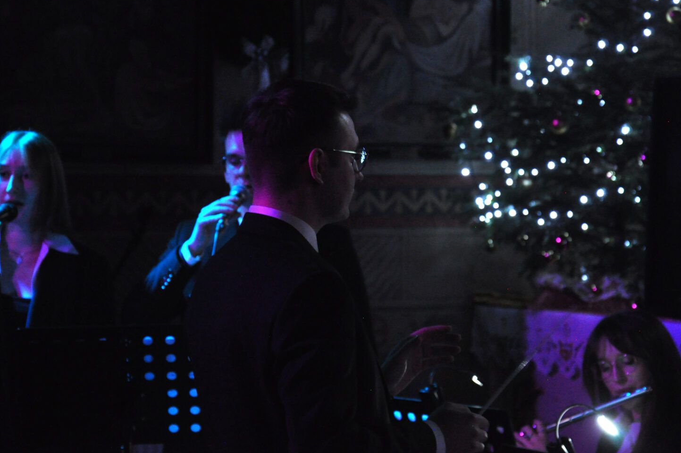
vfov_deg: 9.0
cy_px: 207
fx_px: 2891
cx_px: 317
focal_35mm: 153
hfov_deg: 13.4
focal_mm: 92
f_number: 5.6
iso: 1250
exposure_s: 1/25
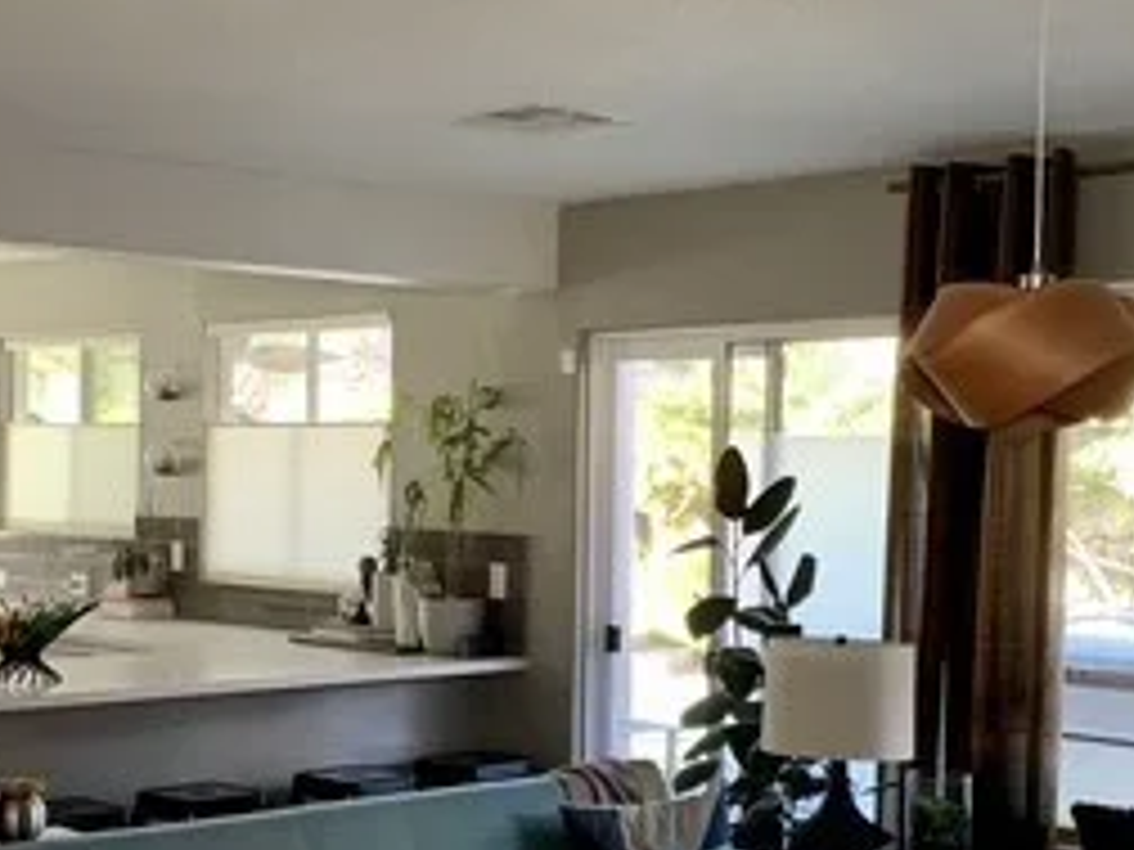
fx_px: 2162
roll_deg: +0.1
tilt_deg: -0.4
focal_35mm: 66
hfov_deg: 29.4
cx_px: 504
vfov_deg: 22.2
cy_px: 517
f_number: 1.8
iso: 125
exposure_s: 1/60
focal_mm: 4.25
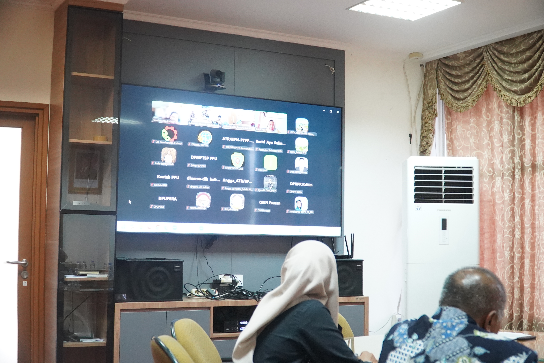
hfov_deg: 43.6
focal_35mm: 45
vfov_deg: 29.9
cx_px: 272
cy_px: 182
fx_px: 680
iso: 8000
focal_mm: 30
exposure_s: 1/200
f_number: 4
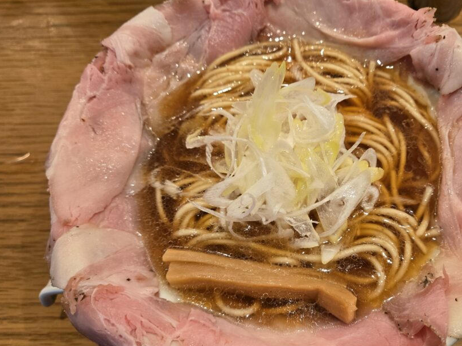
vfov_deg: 48.2
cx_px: 280
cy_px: 189
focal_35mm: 29
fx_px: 387
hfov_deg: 61.1
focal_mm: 5.4
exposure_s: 1/100
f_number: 1.8
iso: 125
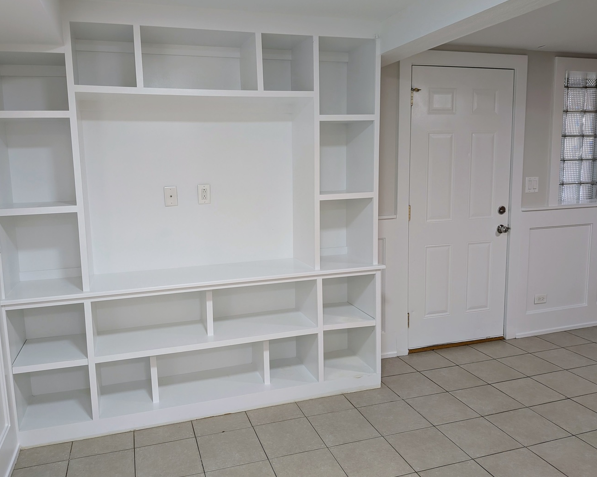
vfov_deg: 54.9
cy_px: 230
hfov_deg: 65.9
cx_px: 278
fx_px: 459
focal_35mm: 26
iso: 73
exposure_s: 1/23.8
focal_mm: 4.53
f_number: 1.7
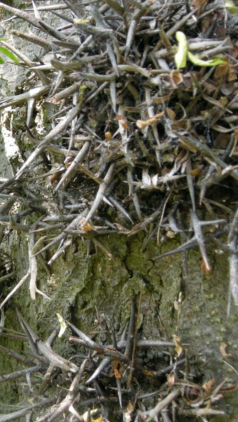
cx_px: 26
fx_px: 1066
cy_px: 203
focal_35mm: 95
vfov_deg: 22.5
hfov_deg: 12.6
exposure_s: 1/55.5
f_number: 3.5
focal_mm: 12.9
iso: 100
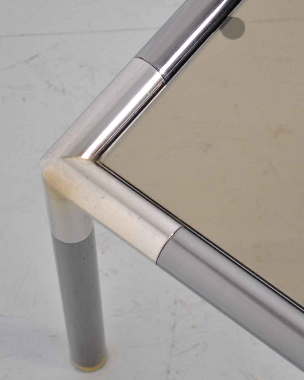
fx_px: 1630
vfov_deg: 13.3
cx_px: 198
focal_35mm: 145
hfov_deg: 10.6
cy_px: 171
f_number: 5.6
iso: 500
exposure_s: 1/30
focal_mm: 52
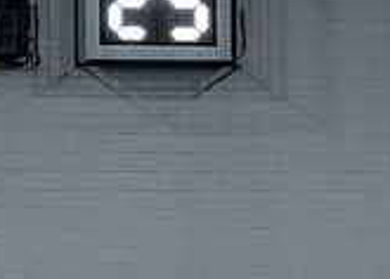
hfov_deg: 3.8
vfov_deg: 2.7
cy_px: 454
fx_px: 5917
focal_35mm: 534
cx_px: 558
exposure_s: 1/1250
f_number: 2.8
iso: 1600
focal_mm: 135
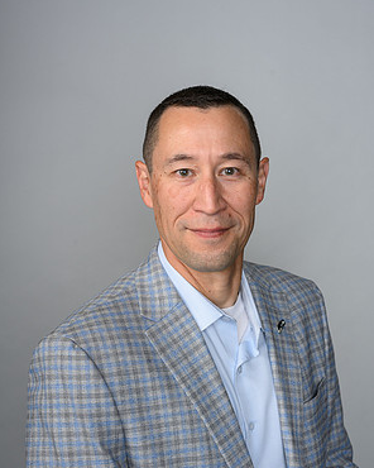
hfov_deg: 26.7
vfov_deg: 33.0
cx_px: 187
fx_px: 789
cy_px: 267
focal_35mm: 57
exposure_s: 1/160
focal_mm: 50
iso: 250
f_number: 7.1
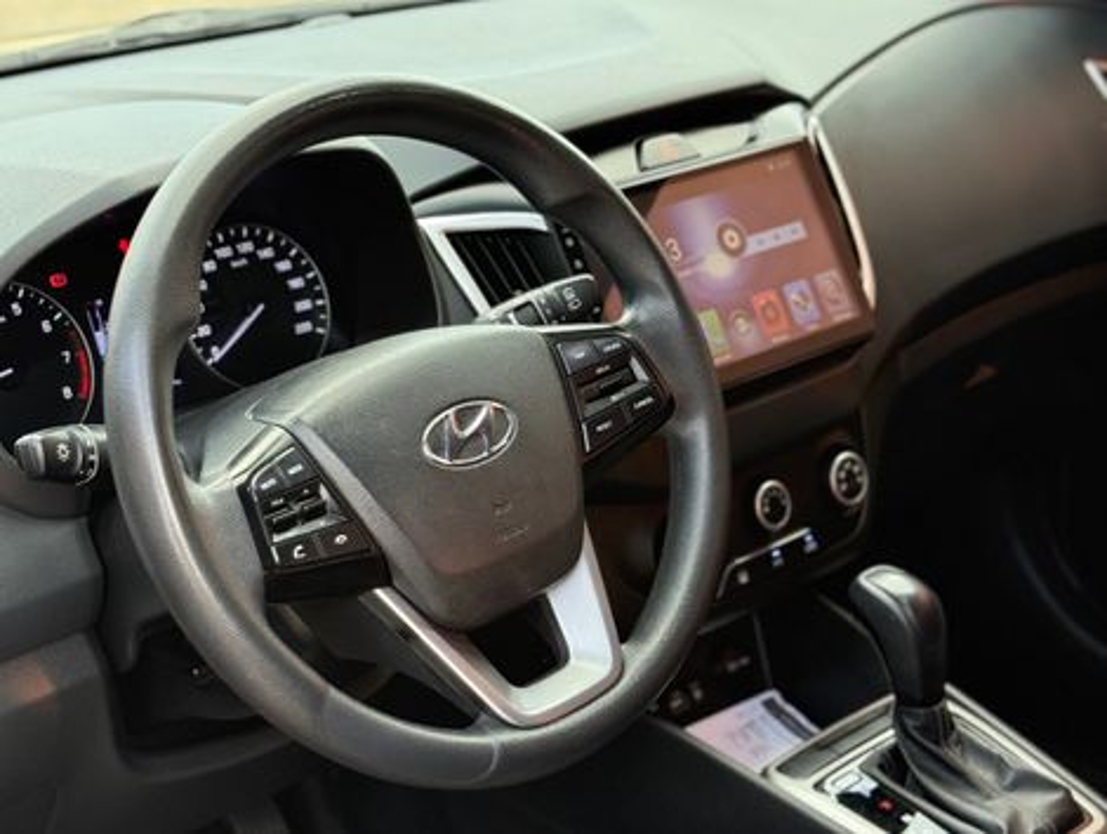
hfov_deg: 39.6
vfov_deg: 30.3
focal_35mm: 48
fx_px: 1537
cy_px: 417
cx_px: 554
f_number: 1.78
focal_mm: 6.76
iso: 200
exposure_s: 1/63
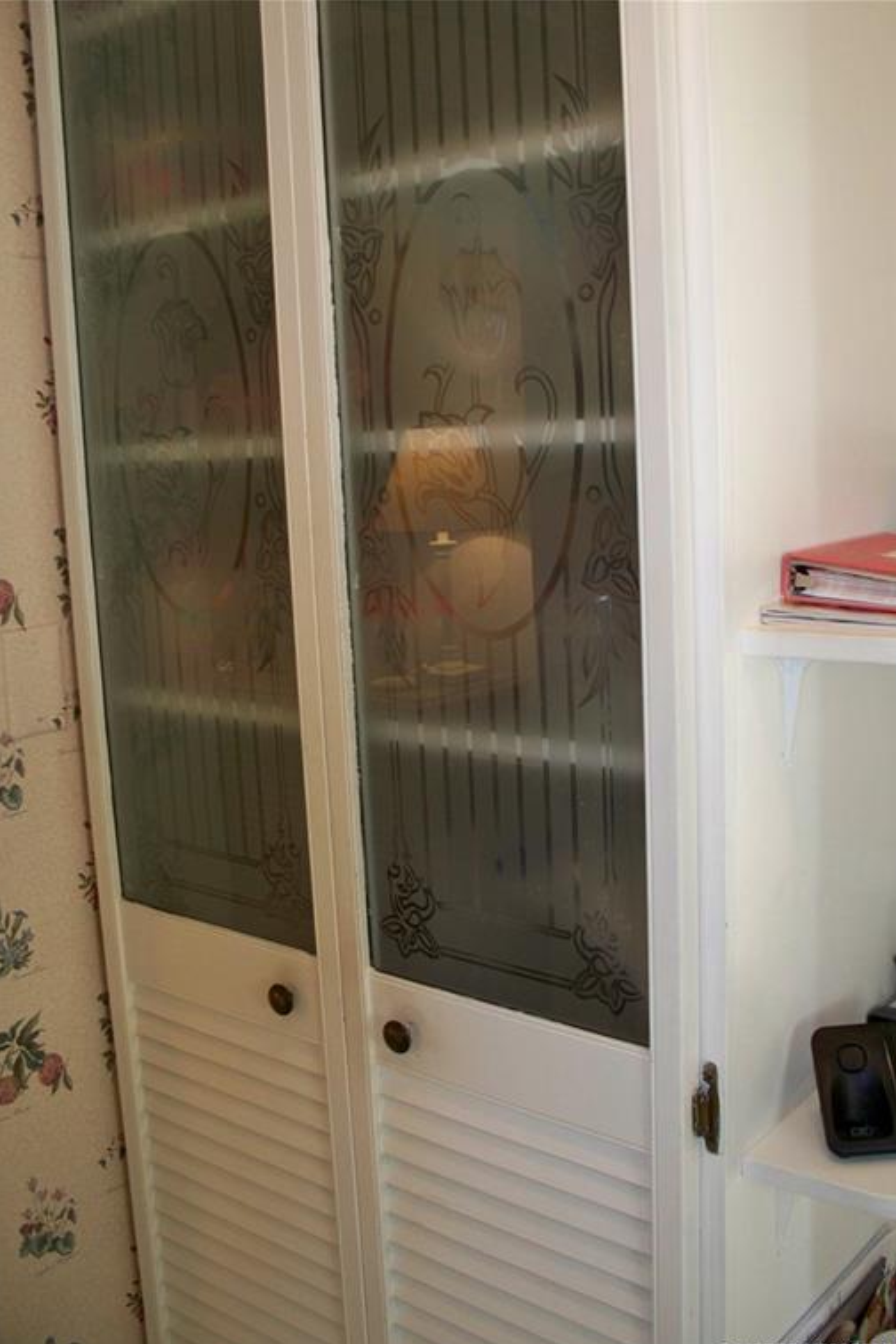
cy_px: 681
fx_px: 1381
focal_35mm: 37
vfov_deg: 51.9
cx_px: 469
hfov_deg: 35.9
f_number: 2.8
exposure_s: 1/30
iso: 200
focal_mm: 7.54
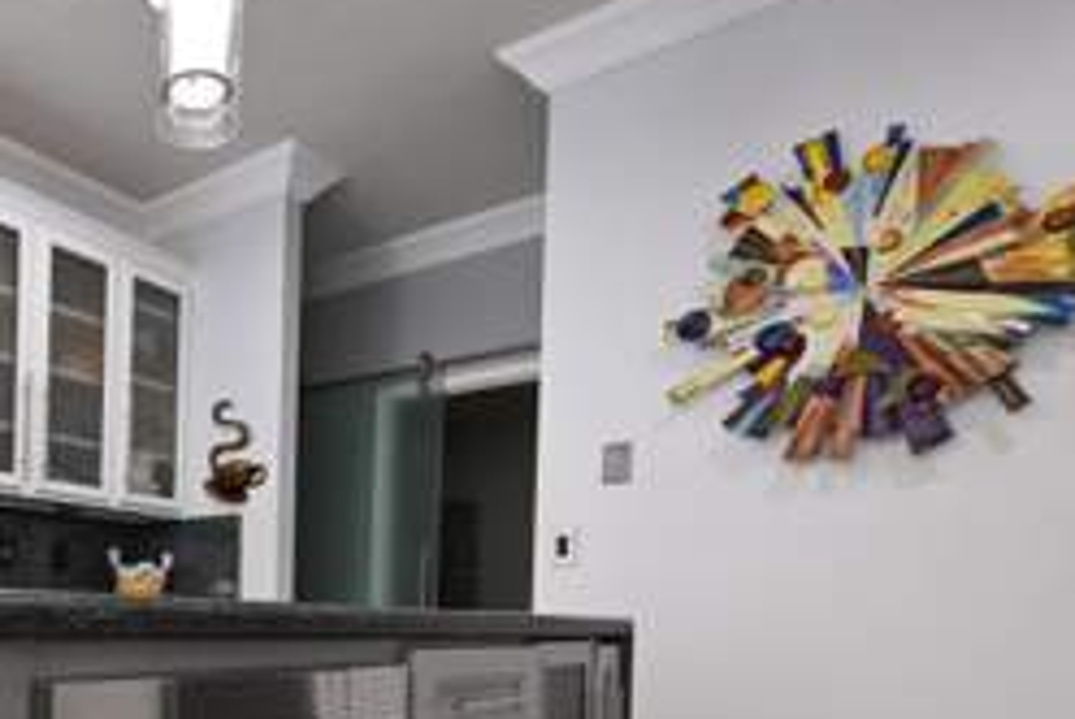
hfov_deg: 53.9
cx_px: 104
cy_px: 628
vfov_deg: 40.9
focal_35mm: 30
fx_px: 896
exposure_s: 1/8
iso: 640
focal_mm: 15.5
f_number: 11
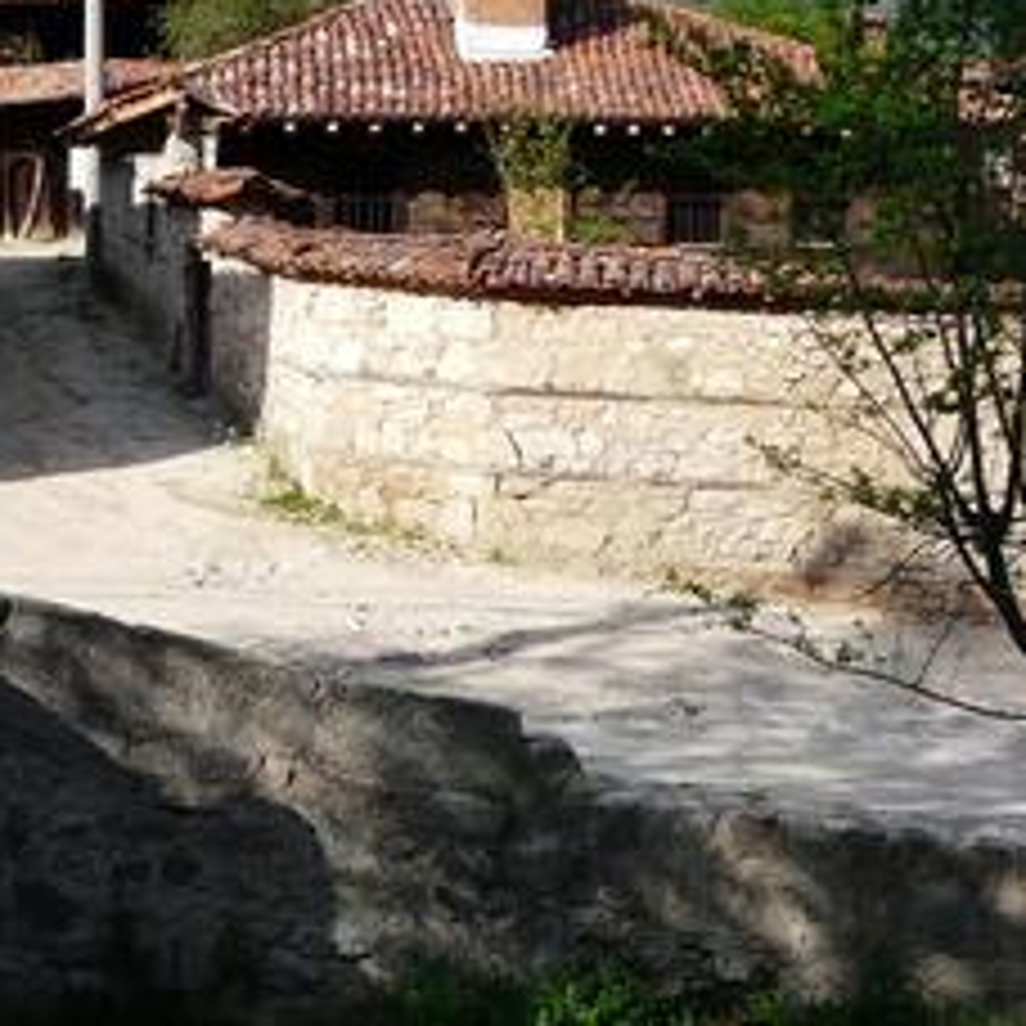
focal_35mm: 65
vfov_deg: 26.5
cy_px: 446
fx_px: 2180
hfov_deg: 25.8
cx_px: 130
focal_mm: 5.4
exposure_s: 1/250
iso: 100
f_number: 5.6
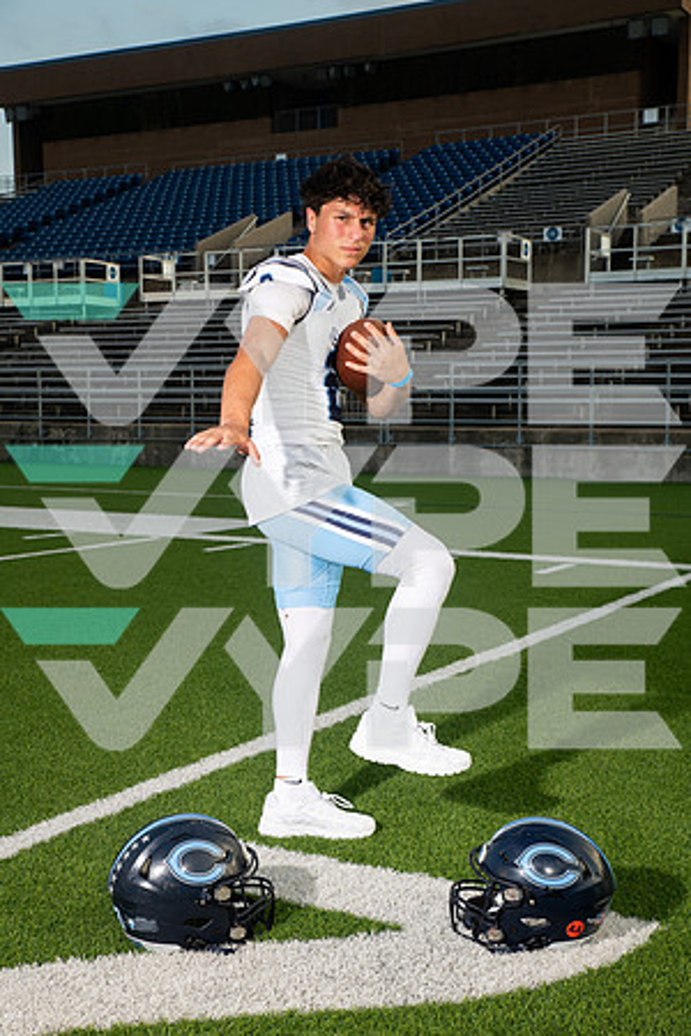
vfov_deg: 41.1
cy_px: 518
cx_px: 346
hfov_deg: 28.1
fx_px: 1382
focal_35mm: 48
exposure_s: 1/320
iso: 160
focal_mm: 48
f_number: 7.1
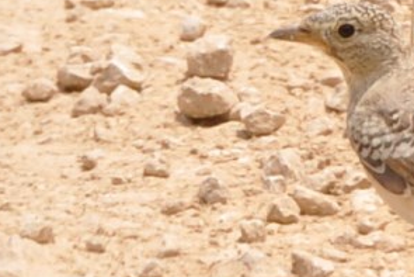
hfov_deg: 5.4
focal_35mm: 384
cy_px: 135
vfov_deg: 3.6
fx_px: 4420
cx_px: 334
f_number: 8
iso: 250
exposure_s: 1/800
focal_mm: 105
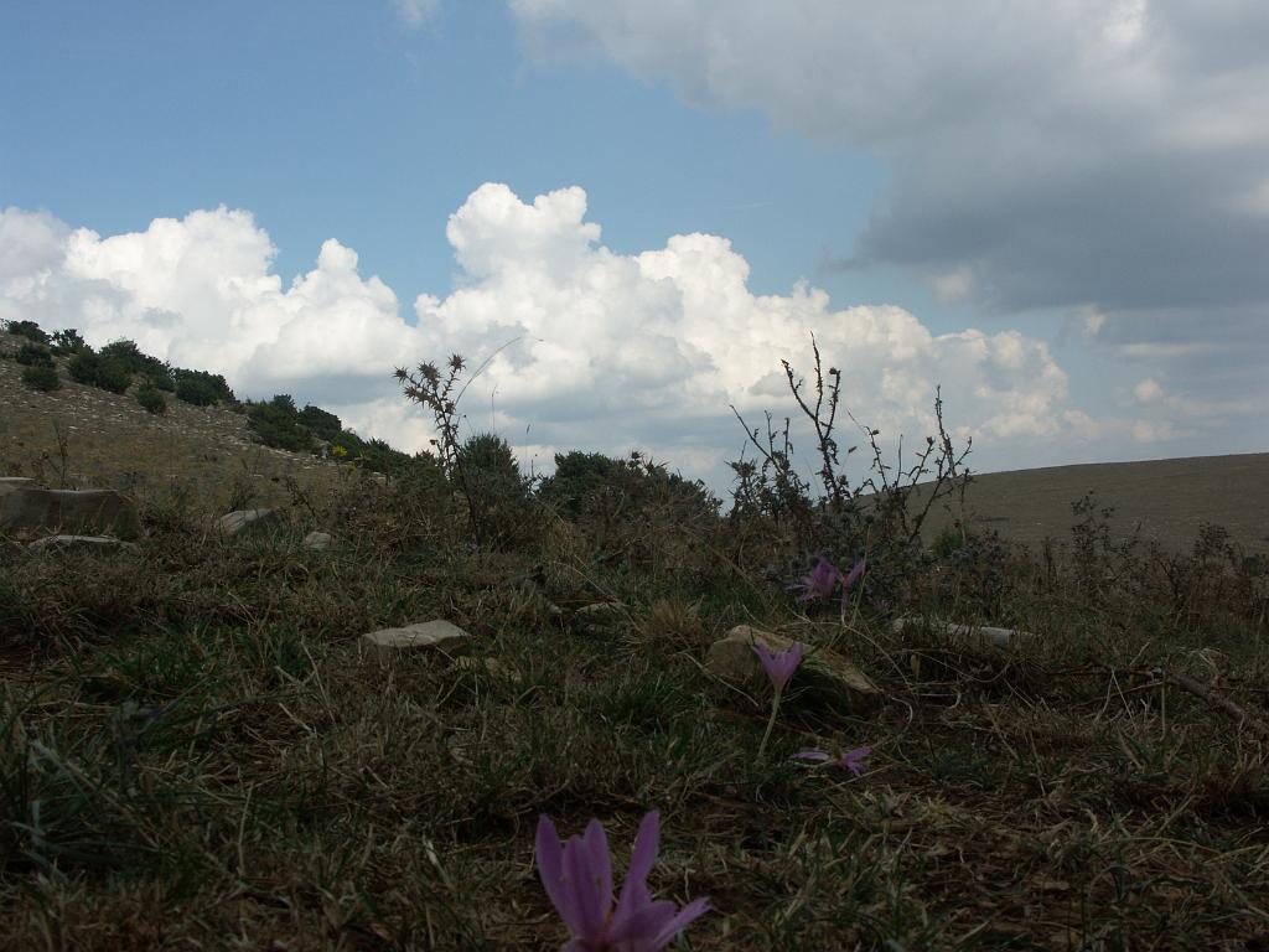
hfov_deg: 42.1
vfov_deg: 32.2
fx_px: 1650
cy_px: 476
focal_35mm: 45
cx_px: 634
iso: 64
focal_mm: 11.57
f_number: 8
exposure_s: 1/250
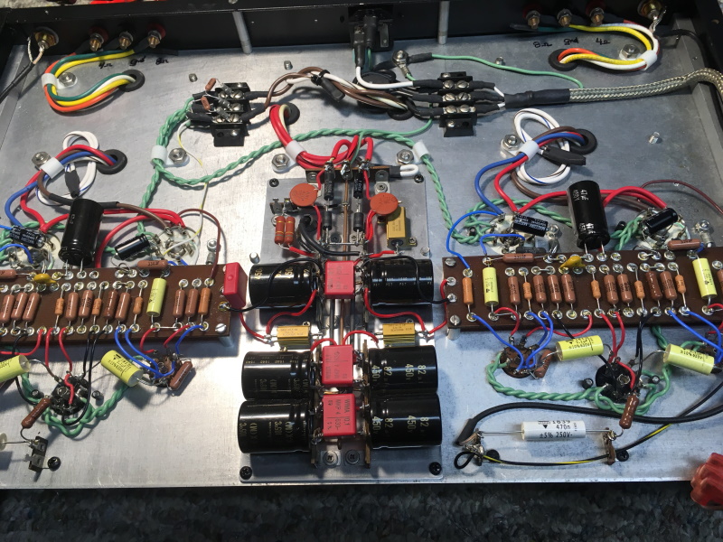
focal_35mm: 29
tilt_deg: -63.5
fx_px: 606
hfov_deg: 61.7
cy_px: 271
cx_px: 362
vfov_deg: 48.2
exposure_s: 1/40
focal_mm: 4.15
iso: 25
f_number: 2.2
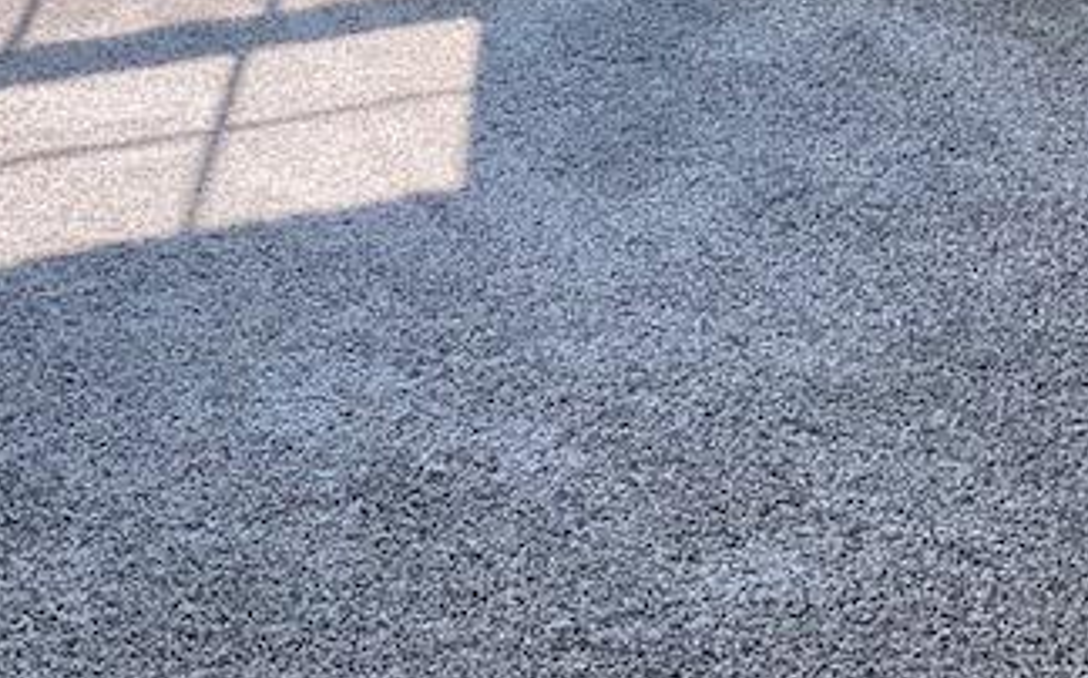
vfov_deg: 11.6
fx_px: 3230
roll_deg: -0.9
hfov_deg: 19.1
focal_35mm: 109
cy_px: -228
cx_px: 497
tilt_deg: -14.4
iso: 20
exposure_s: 1/133
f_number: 2
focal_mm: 6
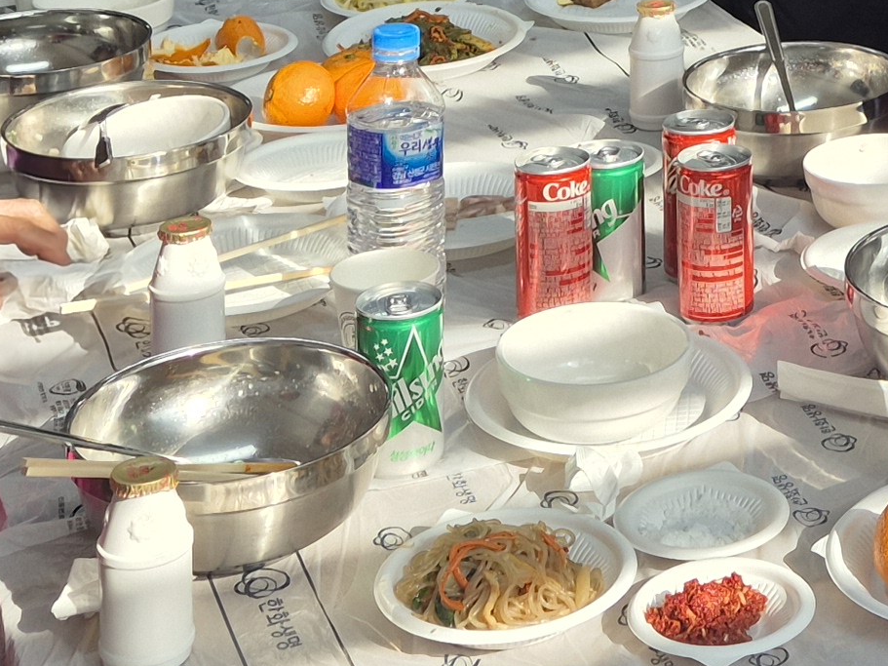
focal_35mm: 101
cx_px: 1037
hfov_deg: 18.5
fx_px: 2591
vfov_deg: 13.5
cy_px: -420
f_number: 1.8
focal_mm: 5.4
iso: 25
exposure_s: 1/180
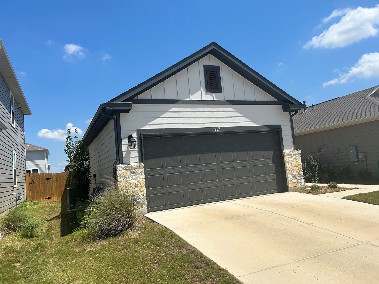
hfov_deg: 67.3
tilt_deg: +4.6
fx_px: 285
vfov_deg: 53.1
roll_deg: +3.3
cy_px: 142
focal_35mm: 26
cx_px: 190
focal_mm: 5.7
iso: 50
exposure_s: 1/6579
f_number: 1.5
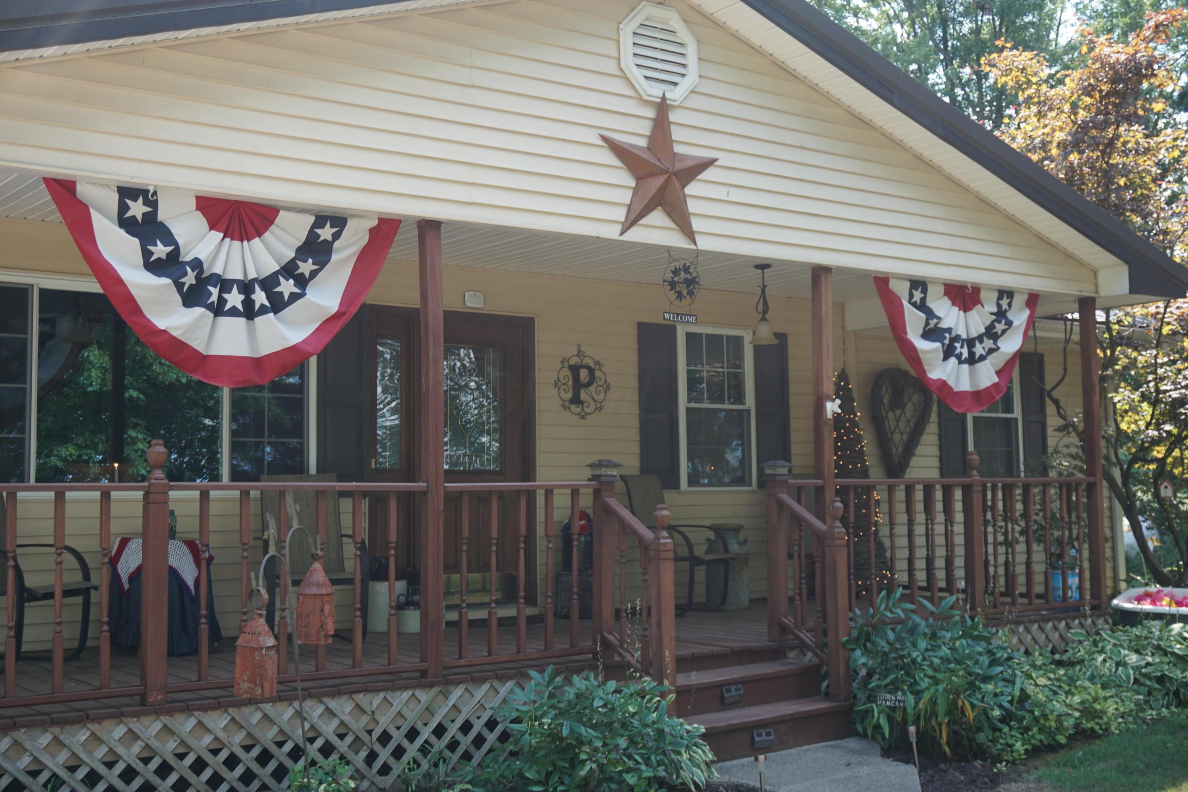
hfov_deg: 46.4
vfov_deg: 31.9
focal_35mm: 42
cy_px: 396
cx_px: 594
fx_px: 1386
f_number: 4.5
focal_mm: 28
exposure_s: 1/160
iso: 160
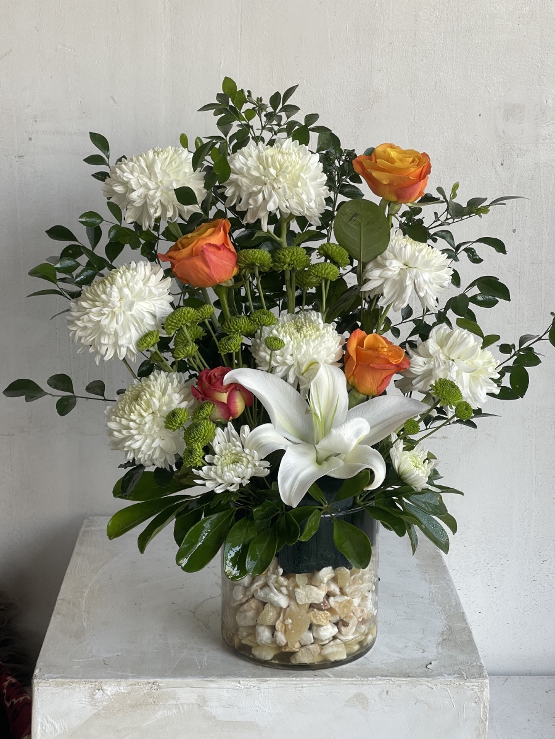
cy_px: 370
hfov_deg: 22.9
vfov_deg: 30.3
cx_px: 278
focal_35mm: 64
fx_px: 1368
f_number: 2.2
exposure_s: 1/99
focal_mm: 7.5
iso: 64
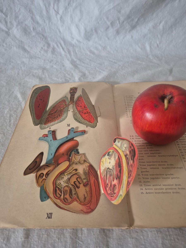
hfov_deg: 58.9
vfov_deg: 73.9
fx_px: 165
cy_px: 124
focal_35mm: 23
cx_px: 93
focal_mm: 5.4
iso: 640
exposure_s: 1/100
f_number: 1.8
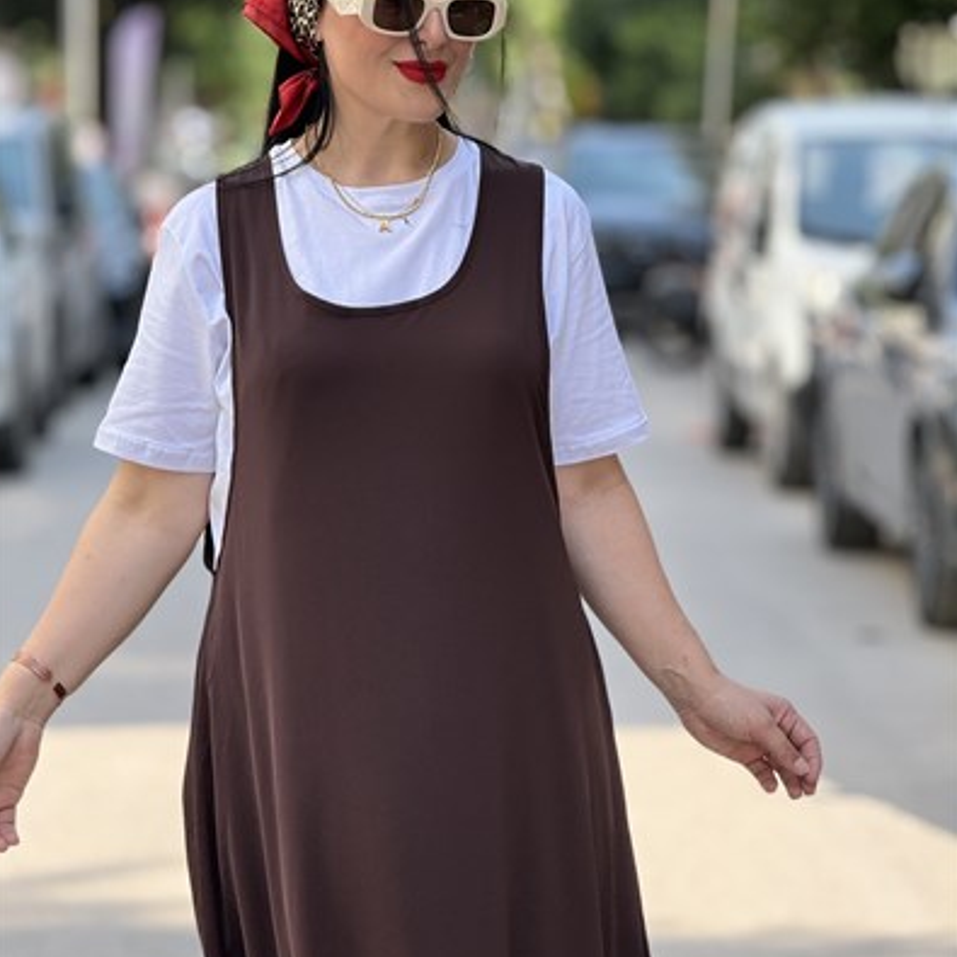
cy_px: 432
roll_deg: +0.9
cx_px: 477
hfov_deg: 12.2
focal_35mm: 143
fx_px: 4473
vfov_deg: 12.2
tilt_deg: -3.1
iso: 64
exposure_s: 1/397
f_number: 2.8
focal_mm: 15.66
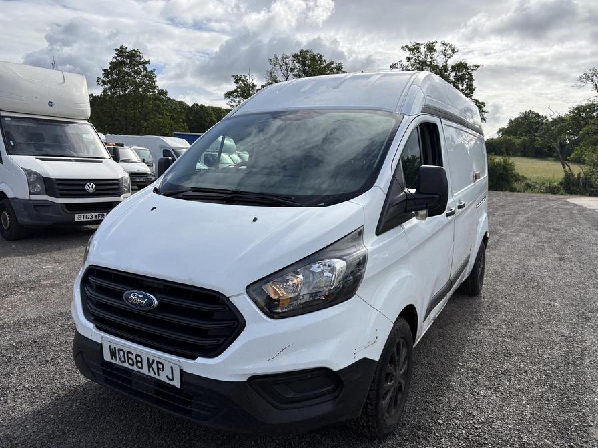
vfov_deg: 53.1
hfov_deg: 67.3
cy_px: 224
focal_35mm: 26
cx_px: 299
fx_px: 449
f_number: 1.6
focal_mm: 5.96
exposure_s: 1/3448
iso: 50
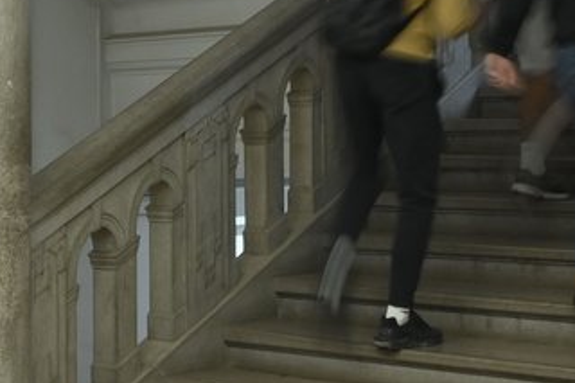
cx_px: -43
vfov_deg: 15.2
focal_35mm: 90
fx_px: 1437
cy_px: 144
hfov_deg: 21.6
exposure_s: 1/6
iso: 1000
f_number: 13
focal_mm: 24
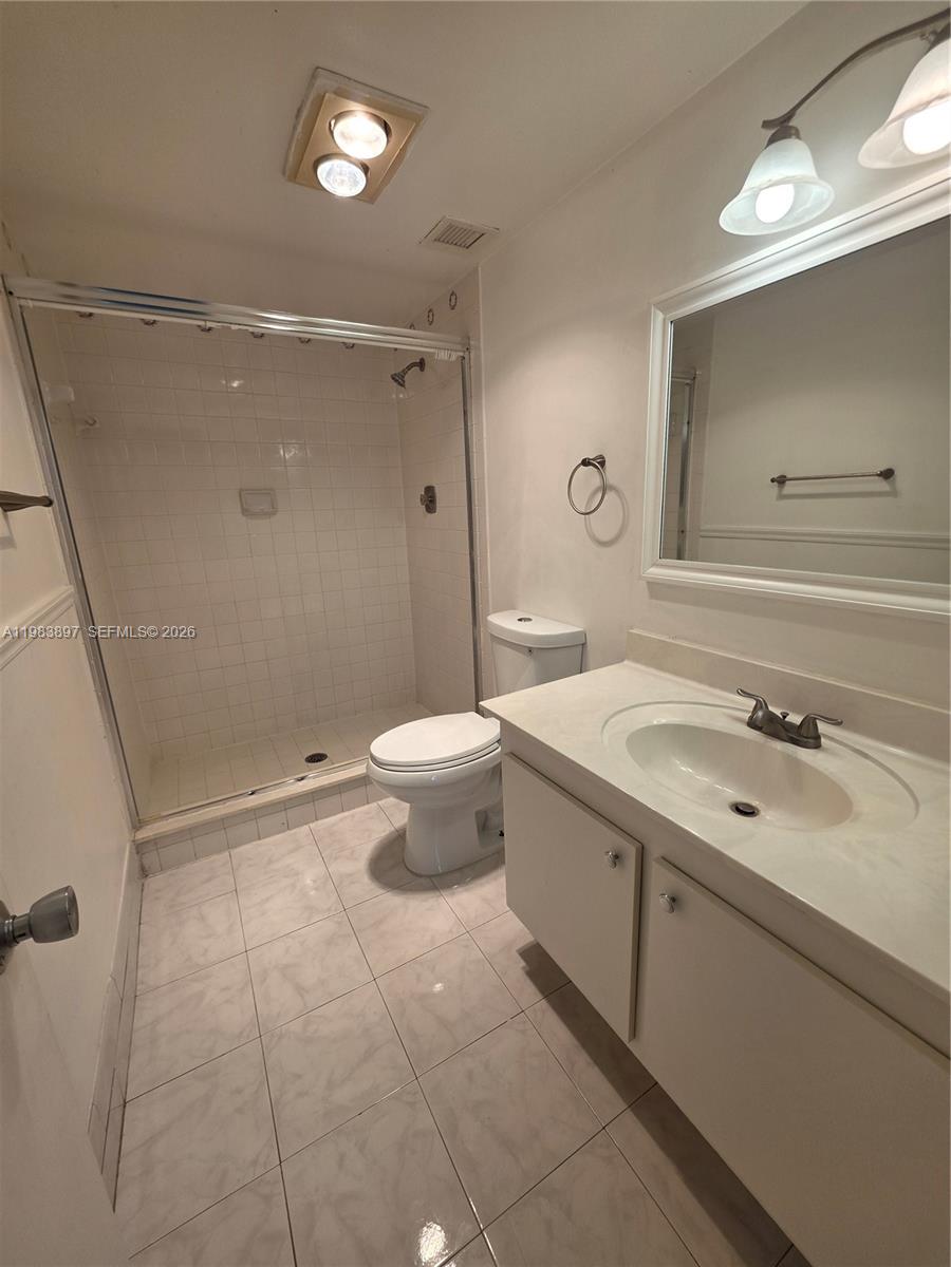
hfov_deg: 89.9
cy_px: 634
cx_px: 476
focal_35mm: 13
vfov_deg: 106.2
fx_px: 476
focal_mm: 2.2
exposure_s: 1/120
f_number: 1.9
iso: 64
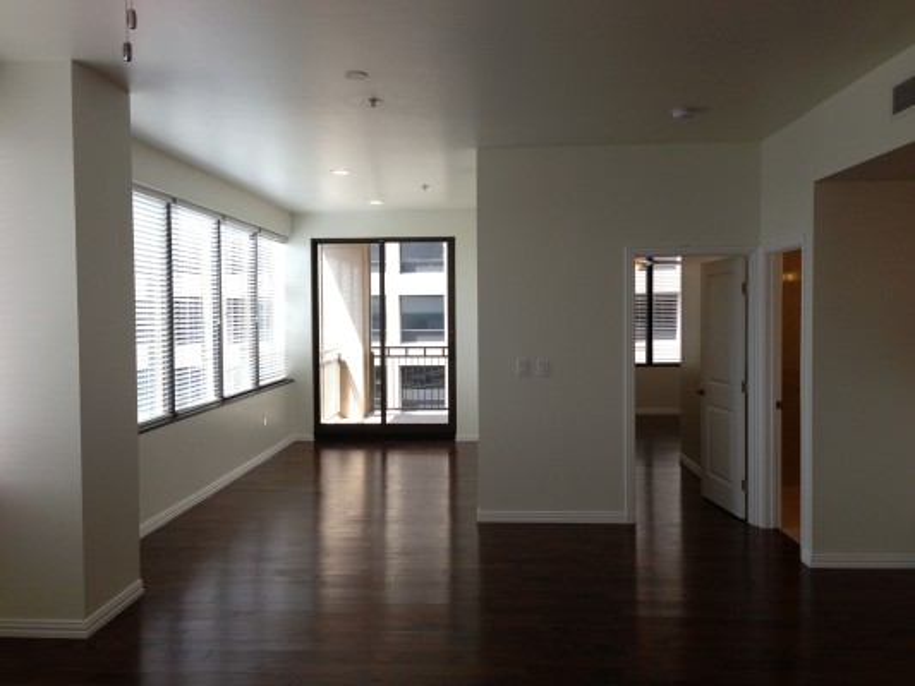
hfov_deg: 55.3
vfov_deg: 43.0
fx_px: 872
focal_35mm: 33
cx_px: 458
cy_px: 343
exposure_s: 1/187
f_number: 2.4
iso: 80
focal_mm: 4.13
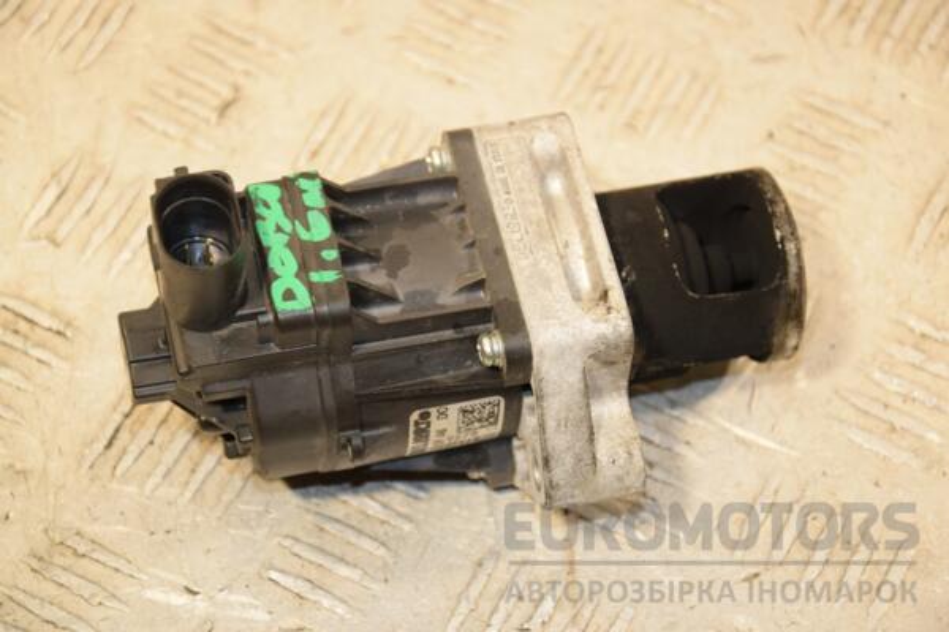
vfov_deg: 11.4
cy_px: 316
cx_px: 474
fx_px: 3163
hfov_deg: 17.1
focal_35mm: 120
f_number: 6.3
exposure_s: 1/200
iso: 800
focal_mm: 80
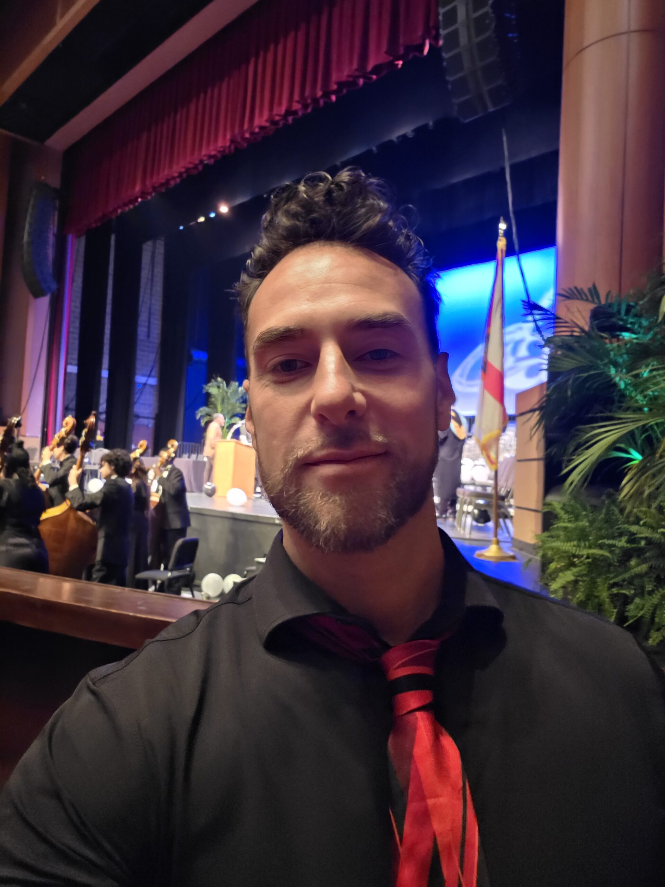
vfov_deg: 69.4
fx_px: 640
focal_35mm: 25
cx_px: 332
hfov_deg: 54.9
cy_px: 444
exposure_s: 1/15
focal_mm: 3.3
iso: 1000
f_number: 2.2
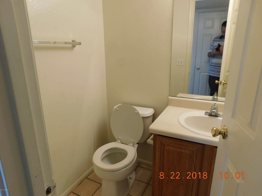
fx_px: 174
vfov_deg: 58.9
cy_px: 98
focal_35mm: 23
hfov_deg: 73.9
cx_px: 131
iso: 180
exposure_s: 1/30
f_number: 3
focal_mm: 4
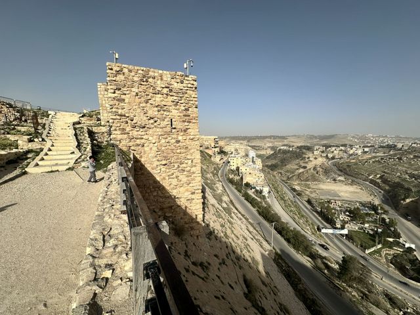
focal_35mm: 14
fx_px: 170
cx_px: 210
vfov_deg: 85.7
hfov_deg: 102.1
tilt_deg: -5.0
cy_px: 158
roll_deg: -0.1
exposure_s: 1/3509
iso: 50
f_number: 2.2
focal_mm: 2.22
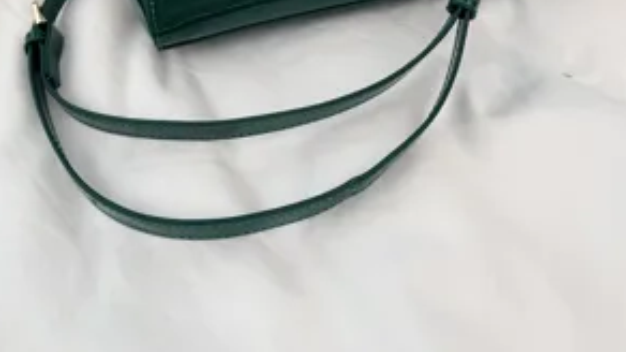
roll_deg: +3.0
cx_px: 294
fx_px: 713
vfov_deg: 23.2
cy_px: -152
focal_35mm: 43
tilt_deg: -38.9
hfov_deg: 47.3
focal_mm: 6.76
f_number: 1.78
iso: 80
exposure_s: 1/1156
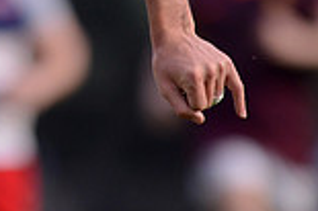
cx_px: -203
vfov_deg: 0.9
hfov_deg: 1.3
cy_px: -173
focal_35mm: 1573
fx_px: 13880
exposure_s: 1/1600
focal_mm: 420
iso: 560
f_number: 4
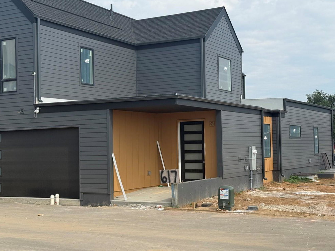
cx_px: 155
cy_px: 116
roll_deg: +1.1
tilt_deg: +2.9
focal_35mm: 58
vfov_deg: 25.2
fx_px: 561
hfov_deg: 33.2
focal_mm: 6.76
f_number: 1.78
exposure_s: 1/4878
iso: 80
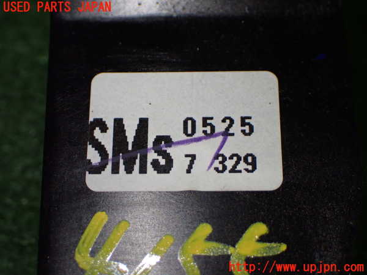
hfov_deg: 31.2
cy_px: 138
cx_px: 184
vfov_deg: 23.7
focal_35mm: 62
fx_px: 657
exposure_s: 1/200
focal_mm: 11.09
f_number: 3.6
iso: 800
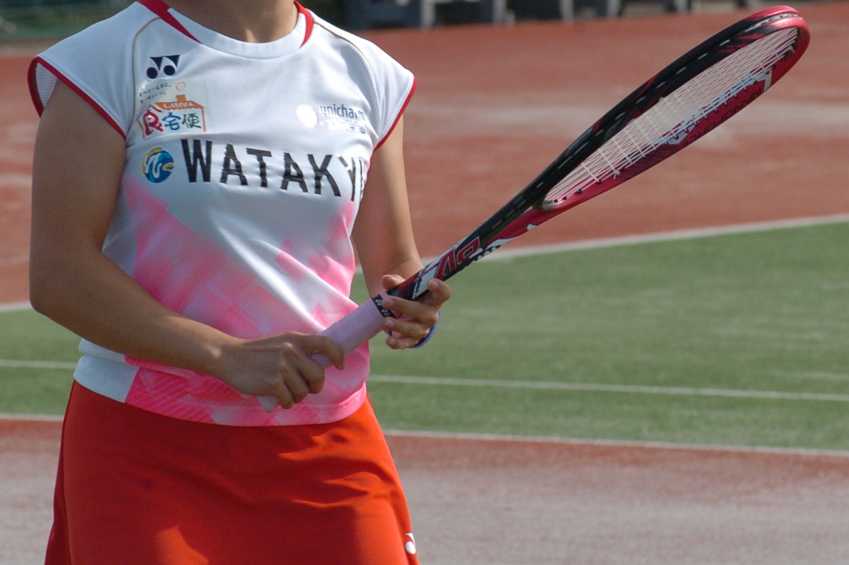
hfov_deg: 5.2
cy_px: 165
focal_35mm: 399
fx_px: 9399
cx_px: 319
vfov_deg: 3.4
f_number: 9.5
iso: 400
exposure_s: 1/500
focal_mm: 165
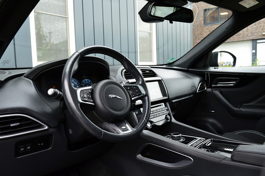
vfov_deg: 47.9
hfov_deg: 67.4
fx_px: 199
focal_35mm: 27
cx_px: 132
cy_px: 88
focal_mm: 18
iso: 800
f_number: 7.1
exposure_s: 1/60
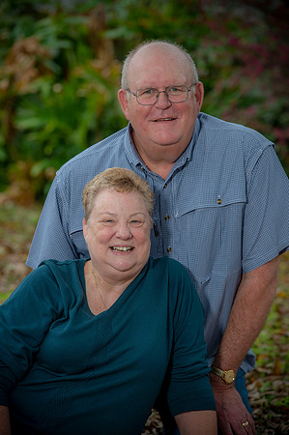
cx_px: 144
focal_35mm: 185
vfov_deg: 11.1
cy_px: 218
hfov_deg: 7.4
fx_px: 2233
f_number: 5.6
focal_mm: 185
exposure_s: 1/200
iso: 160
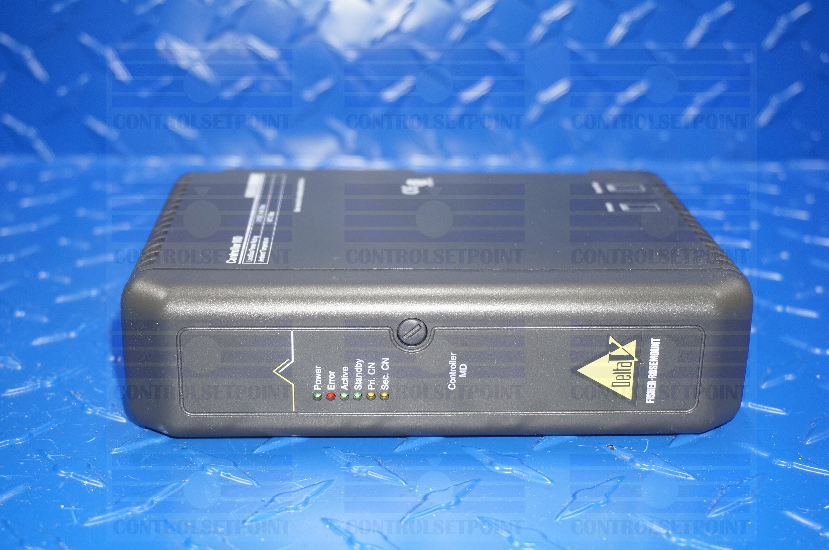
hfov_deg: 38.9
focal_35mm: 51
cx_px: 414
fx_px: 1173
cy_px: 275
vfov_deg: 26.4
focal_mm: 34
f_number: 5
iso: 800
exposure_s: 1/60
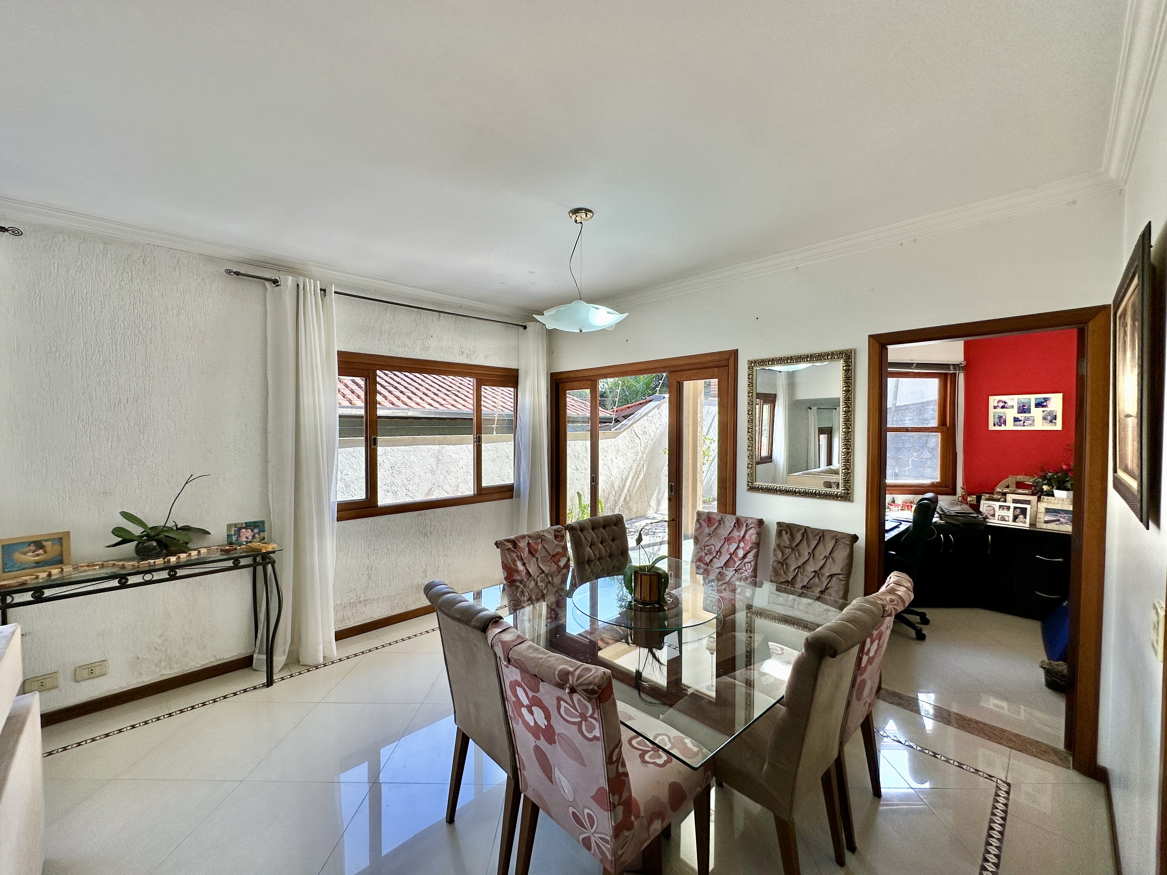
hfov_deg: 102.1
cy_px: 438
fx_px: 472
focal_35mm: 14
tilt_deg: -0.6
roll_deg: -0.7
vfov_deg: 85.7
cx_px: 584
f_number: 2.2
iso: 40
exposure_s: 1/262
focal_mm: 2.22
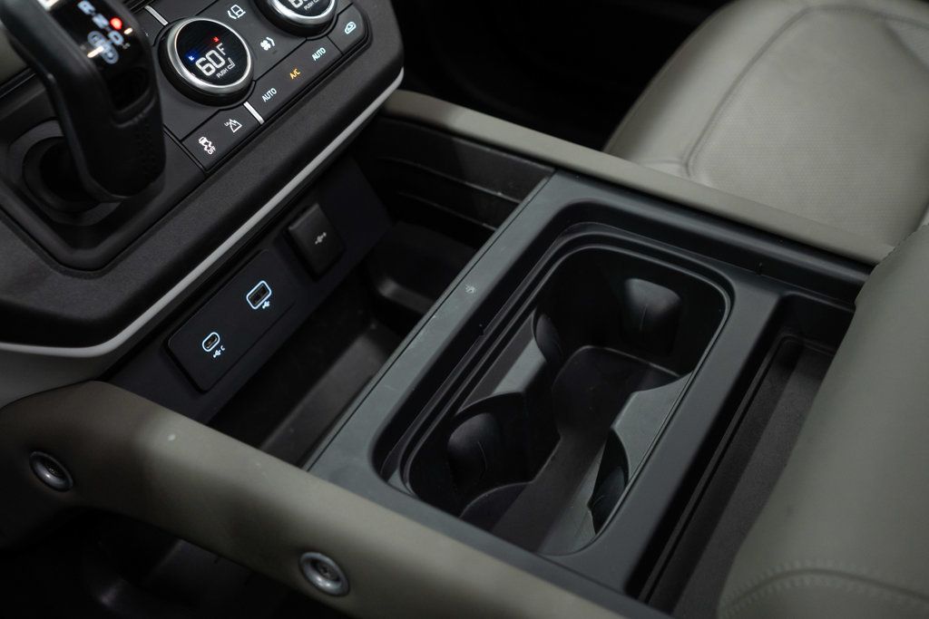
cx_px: 464
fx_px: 1084
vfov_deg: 31.9
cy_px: 310
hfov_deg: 46.4
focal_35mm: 42
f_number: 3.2
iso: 1000
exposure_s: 1/50
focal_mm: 28
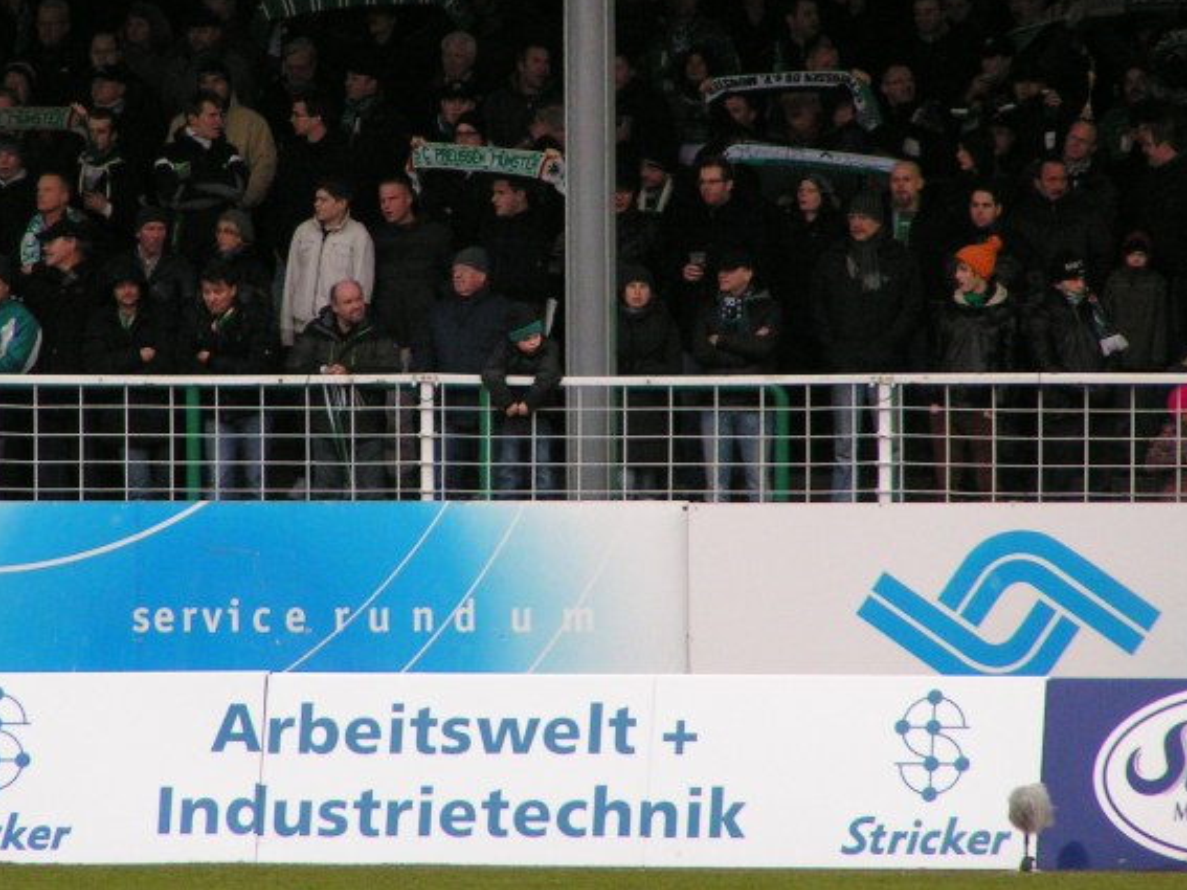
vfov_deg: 2.8
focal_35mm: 536
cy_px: 333
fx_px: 18376
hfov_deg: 3.7
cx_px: 461
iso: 200
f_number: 3.5
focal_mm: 58
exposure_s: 1/160
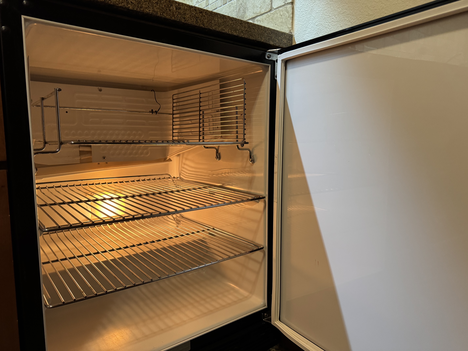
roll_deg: -1.1
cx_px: 234
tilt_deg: -7.2
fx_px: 324
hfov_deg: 71.6
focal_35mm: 24
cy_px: 176
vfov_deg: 56.8
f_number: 1.78
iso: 320
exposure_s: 1/60
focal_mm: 6.76
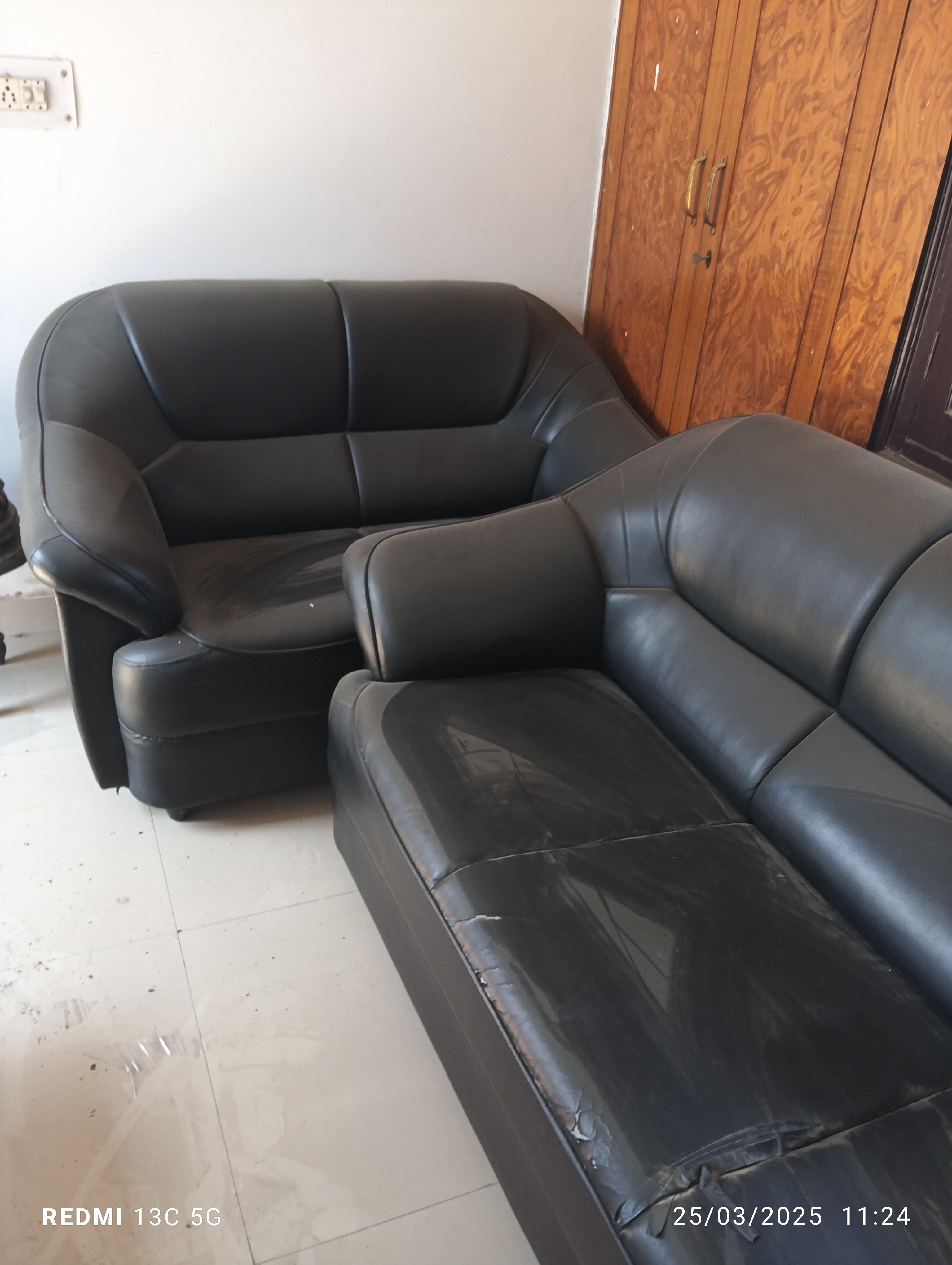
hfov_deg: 49.9
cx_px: 476
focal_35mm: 28
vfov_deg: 63.4
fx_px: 1024
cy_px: 632
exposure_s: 1/33.3
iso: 196
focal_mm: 4.22
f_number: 1.8
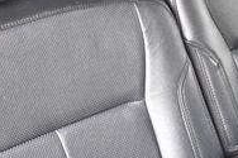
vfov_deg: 14.7
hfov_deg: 21.7
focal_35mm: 92
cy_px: 13
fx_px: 608
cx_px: 211
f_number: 3.5
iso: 3200
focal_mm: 18
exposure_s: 1/30
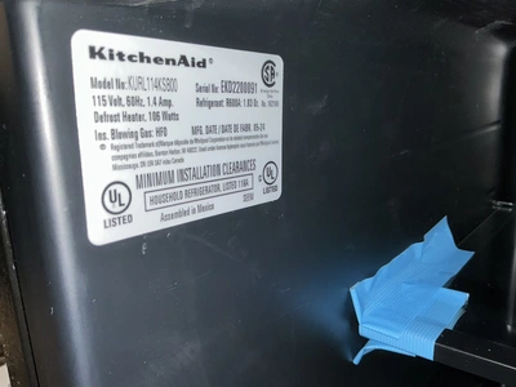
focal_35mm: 28
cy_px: 194
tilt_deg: -13.3
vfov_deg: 49.7
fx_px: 417
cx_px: 258
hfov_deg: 63.4
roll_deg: +2.8
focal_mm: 3
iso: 16
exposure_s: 1/113
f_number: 1.8
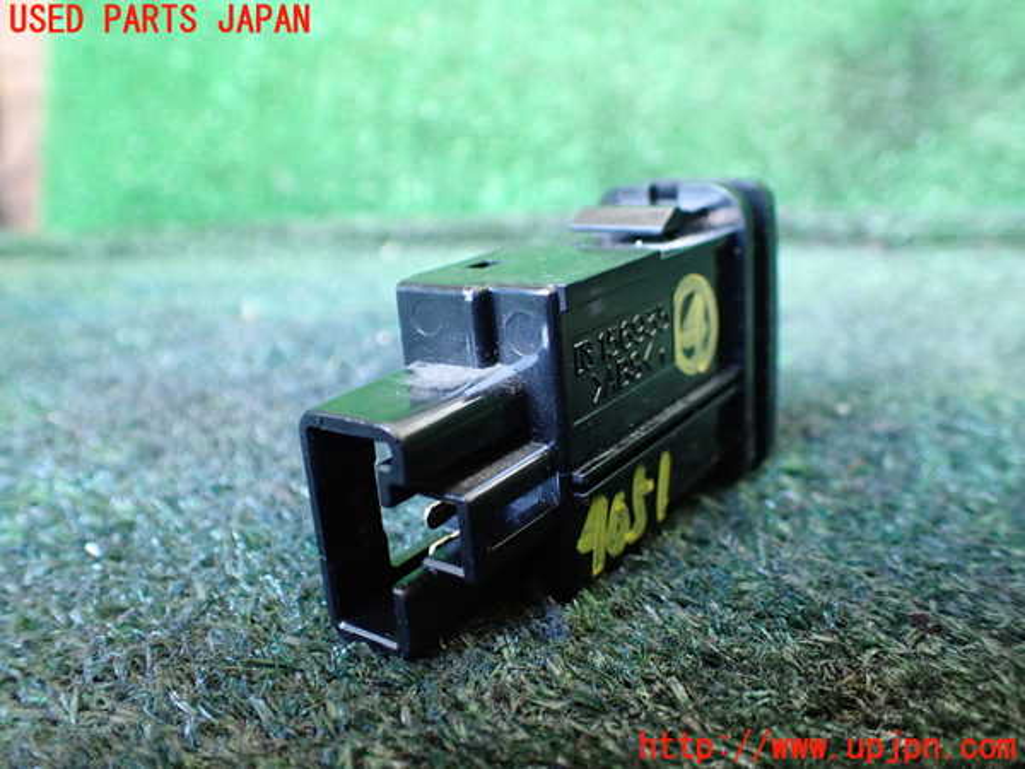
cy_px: 384
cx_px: 512
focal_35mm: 30
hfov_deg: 60.0
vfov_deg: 46.8
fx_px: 888
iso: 800
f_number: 2.3
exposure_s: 1/40
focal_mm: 5.4
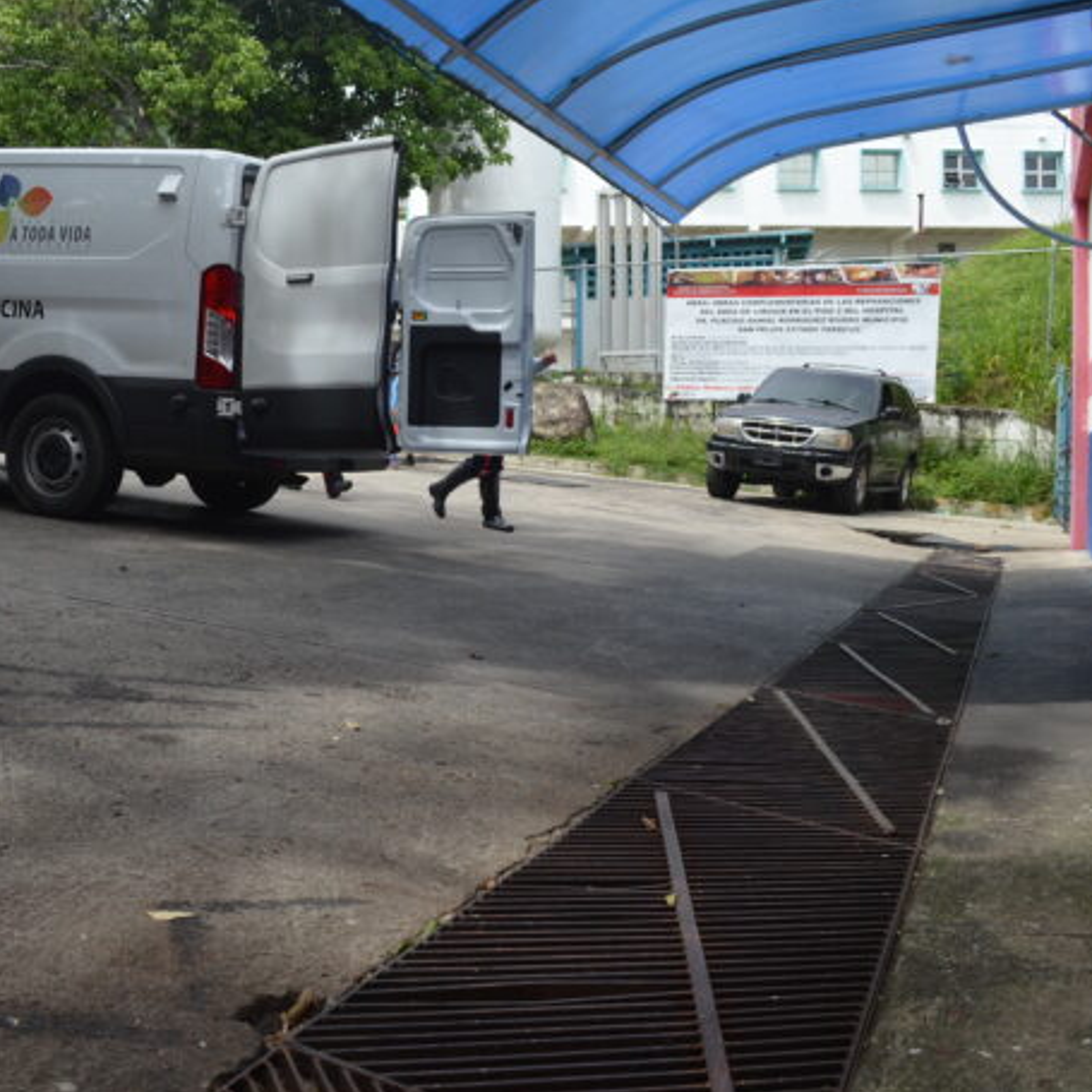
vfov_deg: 47.2
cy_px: 546
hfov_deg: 46.7
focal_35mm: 35
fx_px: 1249
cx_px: 389
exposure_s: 1/1250
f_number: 5
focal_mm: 18
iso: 400
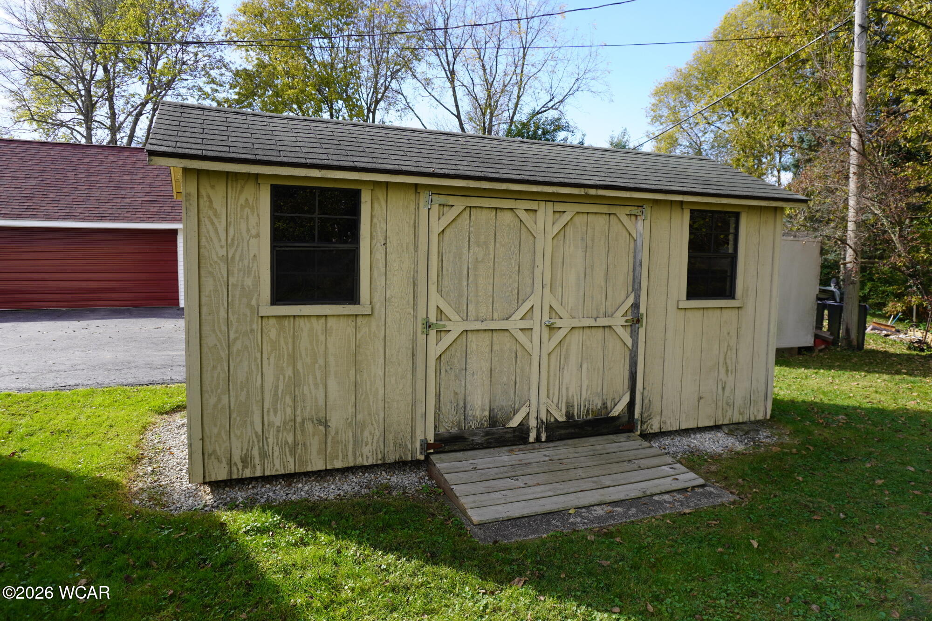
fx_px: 621
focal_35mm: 24
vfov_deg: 53.1
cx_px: 466
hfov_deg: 73.7
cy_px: 310
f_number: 5
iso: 100
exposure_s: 1/250
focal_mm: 16
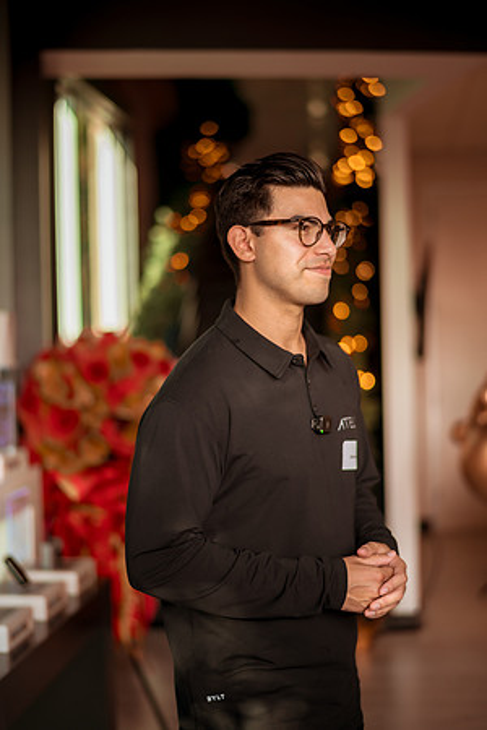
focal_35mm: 58
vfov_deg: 34.5
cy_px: 365
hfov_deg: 23.4
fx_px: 1177
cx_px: 244
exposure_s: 1/640
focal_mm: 58
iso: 100
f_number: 1.4
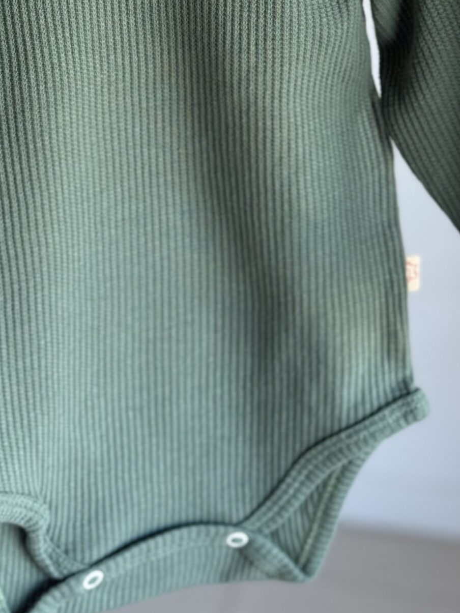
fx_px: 1807
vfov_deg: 19.0
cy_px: 86
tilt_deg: -18.0
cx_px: 163
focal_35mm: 102
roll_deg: +0.8
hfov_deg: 14.5
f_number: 1.78
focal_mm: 6.76
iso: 100
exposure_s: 1/183
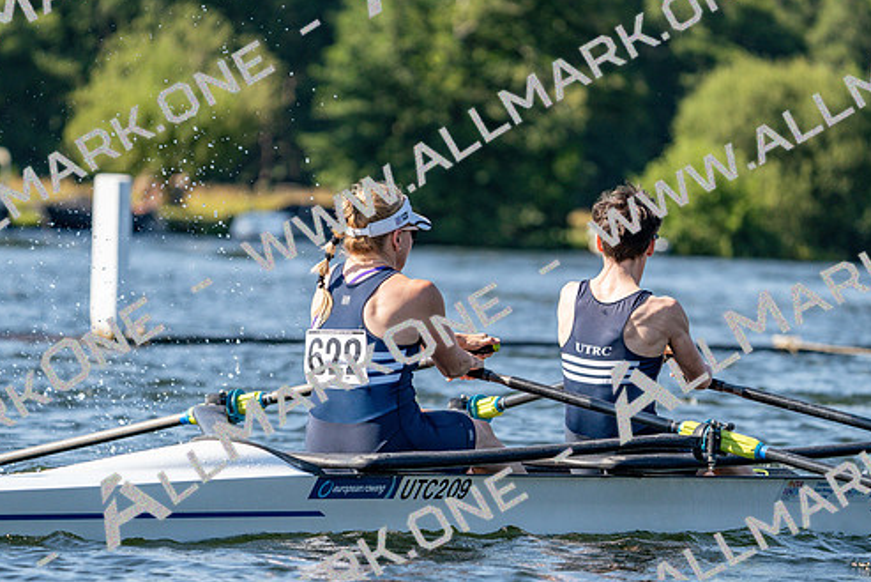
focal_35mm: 321
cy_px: 277
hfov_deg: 6.4
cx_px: 459
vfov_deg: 4.3
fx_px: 7768
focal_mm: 273
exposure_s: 1/1600
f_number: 5.6
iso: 400
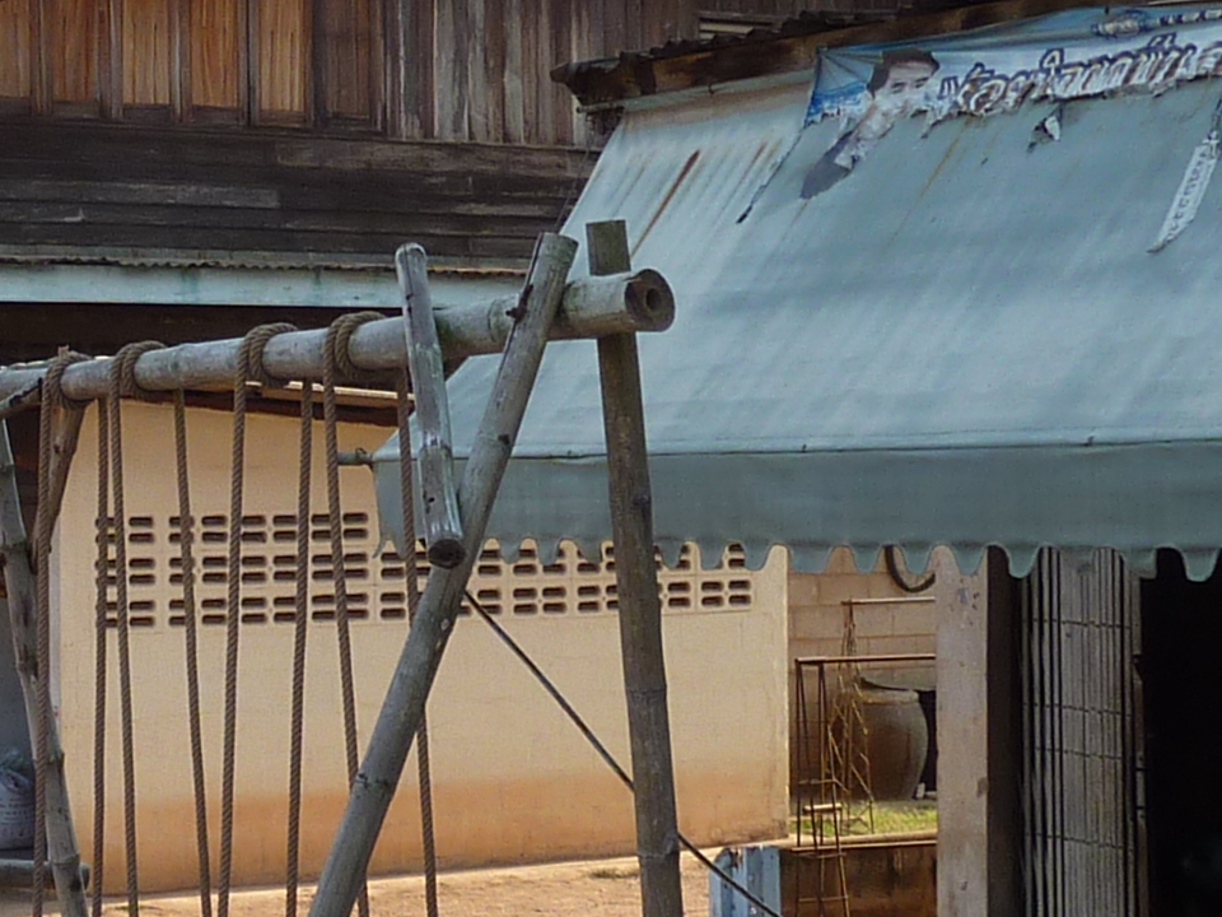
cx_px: 232
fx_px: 3354
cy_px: 576
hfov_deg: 20.4
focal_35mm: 95
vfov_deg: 15.5
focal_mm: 4.1
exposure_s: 1/200
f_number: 4
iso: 80
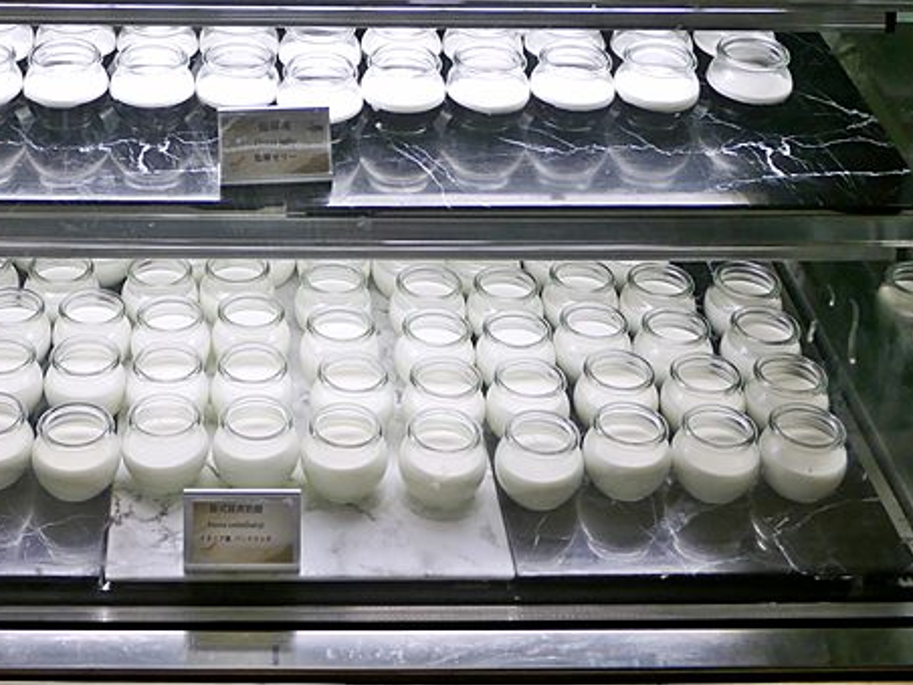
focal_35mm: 62
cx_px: 273
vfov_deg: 22.3
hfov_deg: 30.9
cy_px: -68
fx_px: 1635
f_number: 2.5
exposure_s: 1/125
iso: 200
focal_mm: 14
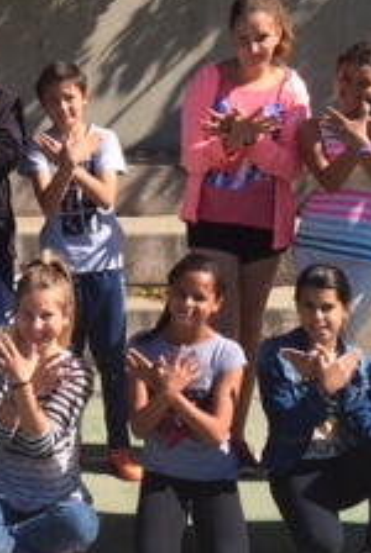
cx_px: -119
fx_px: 1325
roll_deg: -0.1
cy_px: 143
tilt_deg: -5.1
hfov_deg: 15.2
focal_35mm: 86
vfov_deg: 23.4
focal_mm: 4.15
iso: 32
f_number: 2.2
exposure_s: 1/1466
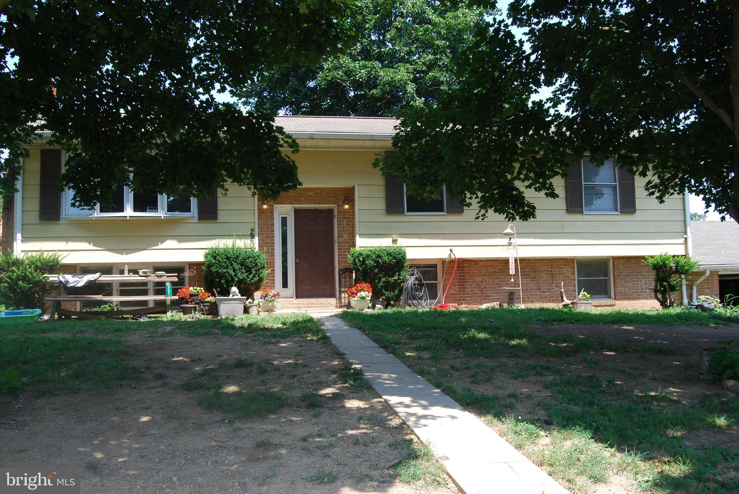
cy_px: 247
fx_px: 709
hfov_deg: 55.1
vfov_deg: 38.4
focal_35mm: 34
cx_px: 370
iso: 200
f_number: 9
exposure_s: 1/100
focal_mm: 23
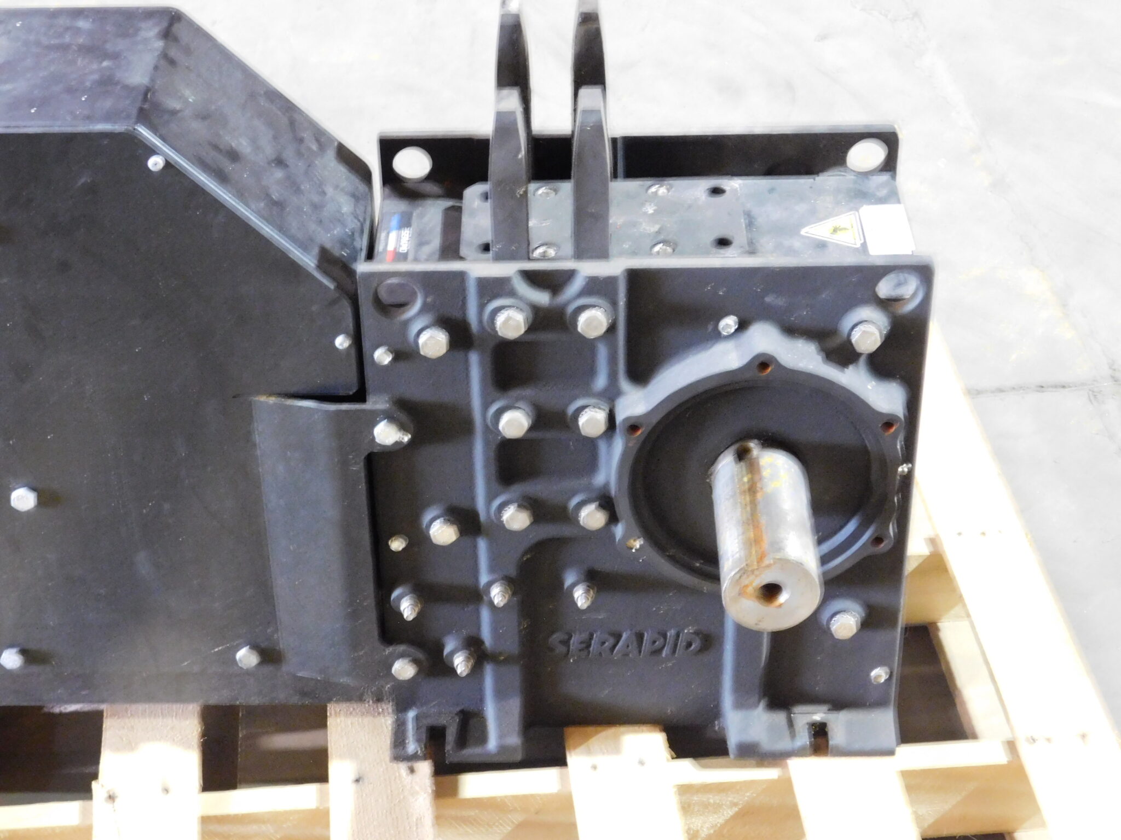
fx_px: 2137
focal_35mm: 66
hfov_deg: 29.4
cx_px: 560
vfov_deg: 22.3
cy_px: 420
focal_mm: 11.7
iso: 800
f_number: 4.2
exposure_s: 1/2.5
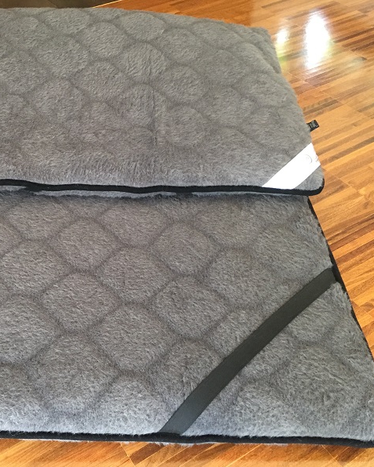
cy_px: 234
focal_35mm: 38
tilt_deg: -46.0
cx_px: 96
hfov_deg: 38.2
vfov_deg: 47.9
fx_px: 526
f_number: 2.2
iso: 200
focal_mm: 4.15
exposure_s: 1/33
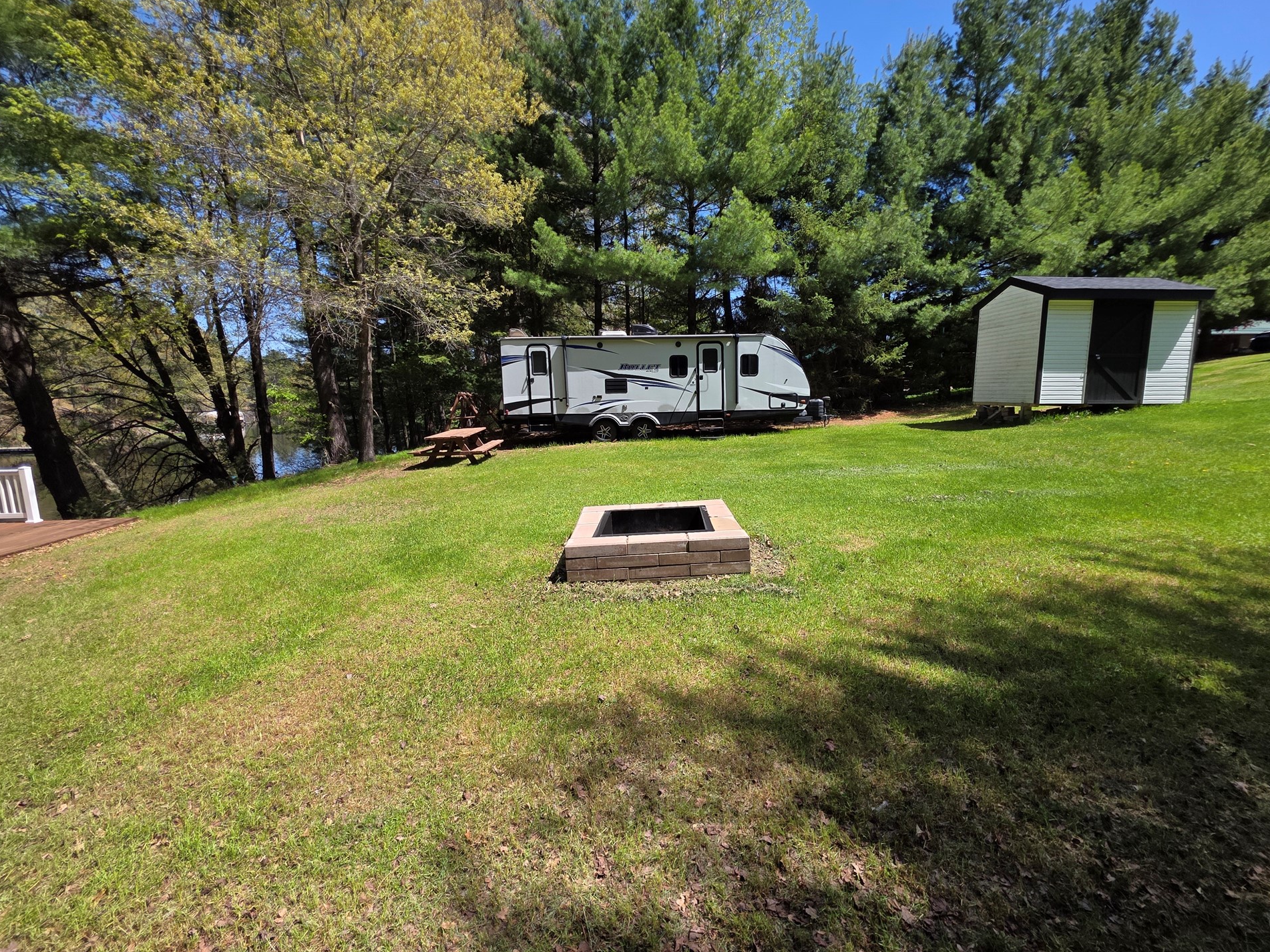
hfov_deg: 102.0
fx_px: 514
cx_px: 666
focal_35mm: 14
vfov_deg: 85.6
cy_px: 465
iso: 40
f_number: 1.9
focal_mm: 2.2
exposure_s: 1/1350
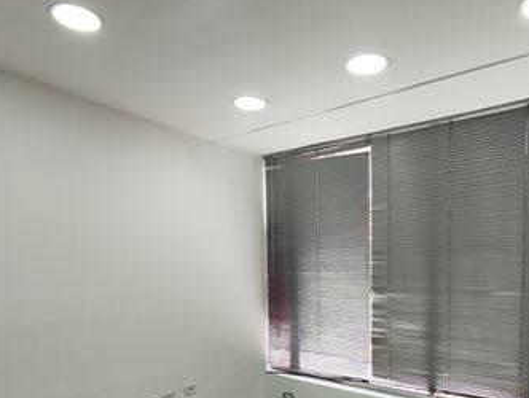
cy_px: 290
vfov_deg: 48.3
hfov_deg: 63.4
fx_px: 429
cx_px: 266
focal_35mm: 28
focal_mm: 2.16
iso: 239
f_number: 2.2
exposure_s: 1/60
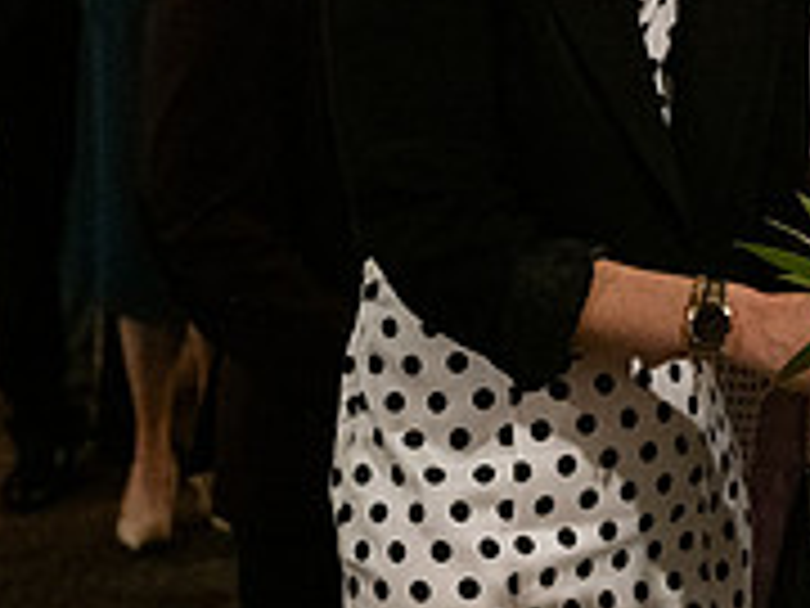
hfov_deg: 12.6
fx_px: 3487
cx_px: 1174
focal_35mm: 149
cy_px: -20
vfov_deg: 9.9
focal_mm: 48
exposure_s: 1/160
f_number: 3.5
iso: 2500
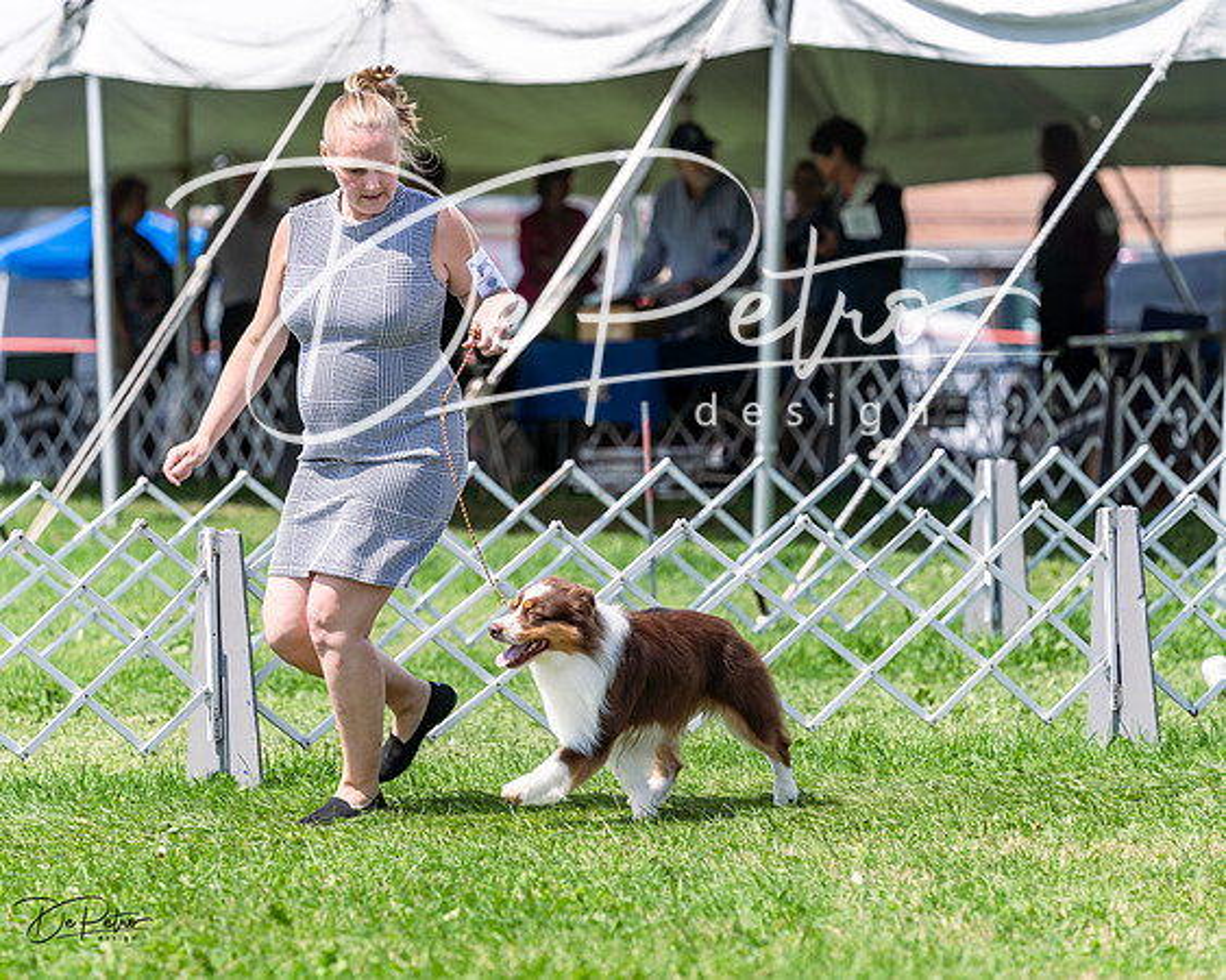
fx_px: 8170
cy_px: 490
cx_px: 613
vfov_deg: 6.9
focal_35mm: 225
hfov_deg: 8.6
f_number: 4.5
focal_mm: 200
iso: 100
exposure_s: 1/1000
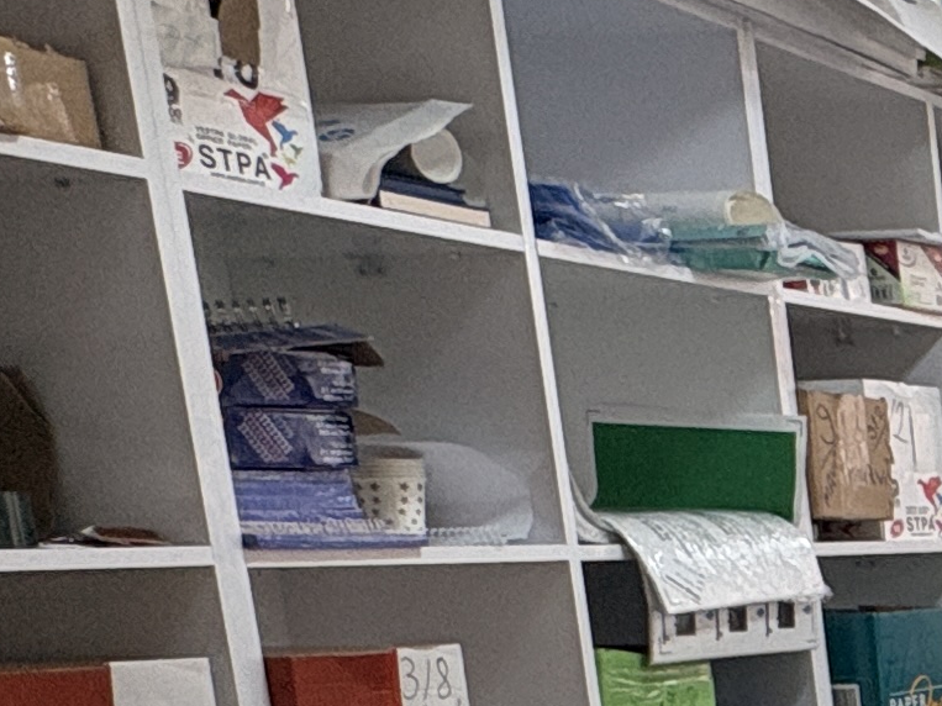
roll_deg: +1.4
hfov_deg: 18.4
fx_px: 2013
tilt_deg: -9.8
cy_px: 900
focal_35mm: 74
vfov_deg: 18.6
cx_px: 1843
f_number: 2.2
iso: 125
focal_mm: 2.22
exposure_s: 1/100
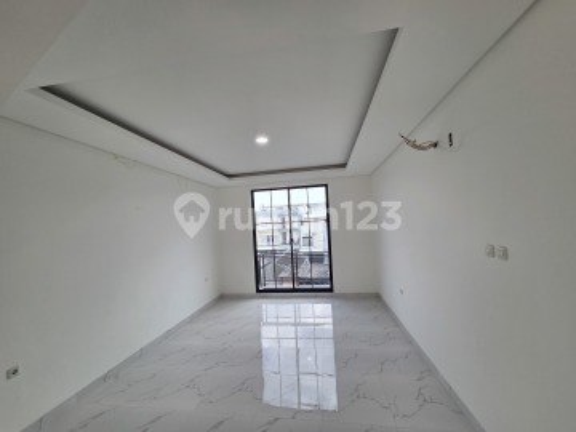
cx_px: 288
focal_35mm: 13
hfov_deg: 106.2
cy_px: 216
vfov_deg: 89.9
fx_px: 216
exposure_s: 1/100
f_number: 2.2
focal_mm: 2.2
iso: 100
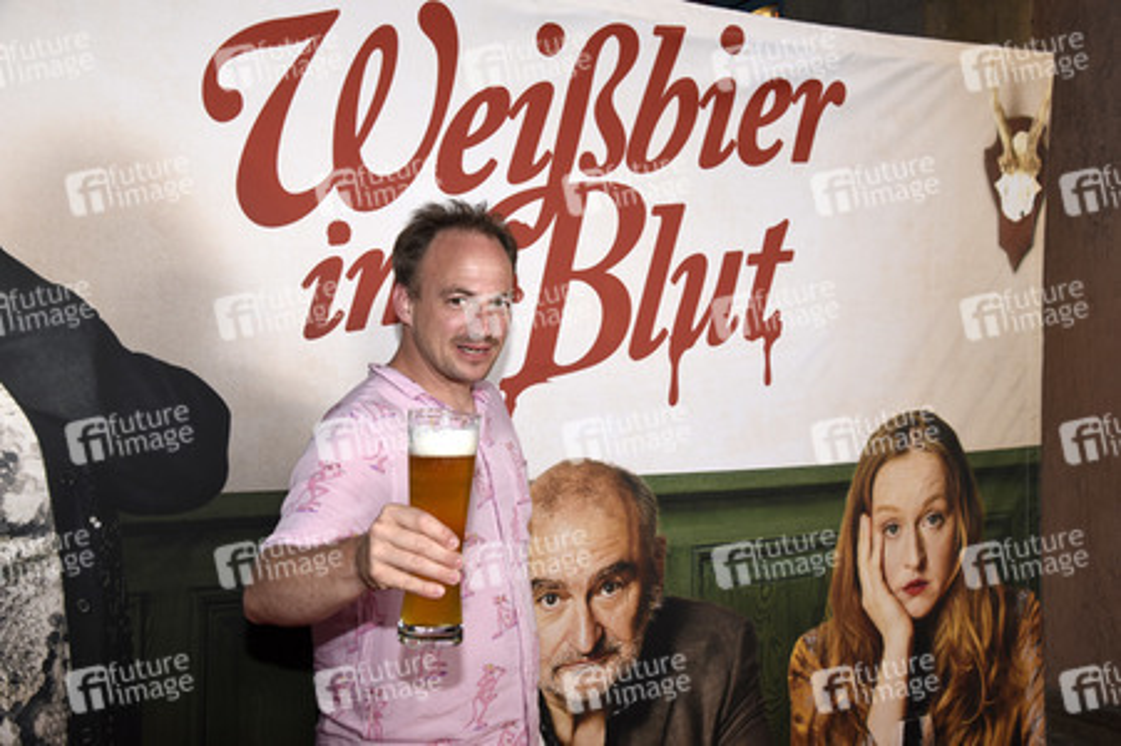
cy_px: 373
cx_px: 560
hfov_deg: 50.7
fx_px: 1182
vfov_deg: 35.0
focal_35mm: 38
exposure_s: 1/160
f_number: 6.3
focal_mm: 38
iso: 1000
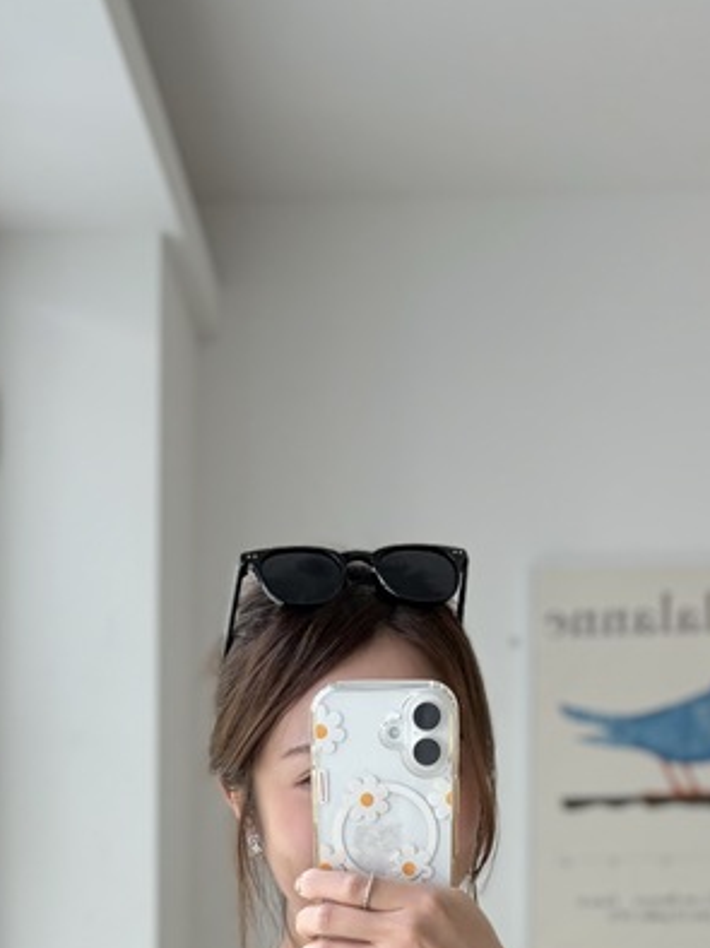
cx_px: 368
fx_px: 1807
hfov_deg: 22.2
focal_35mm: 66
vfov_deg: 25.8
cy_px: 1186
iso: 64
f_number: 1.6
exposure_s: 1/120
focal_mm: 5.96
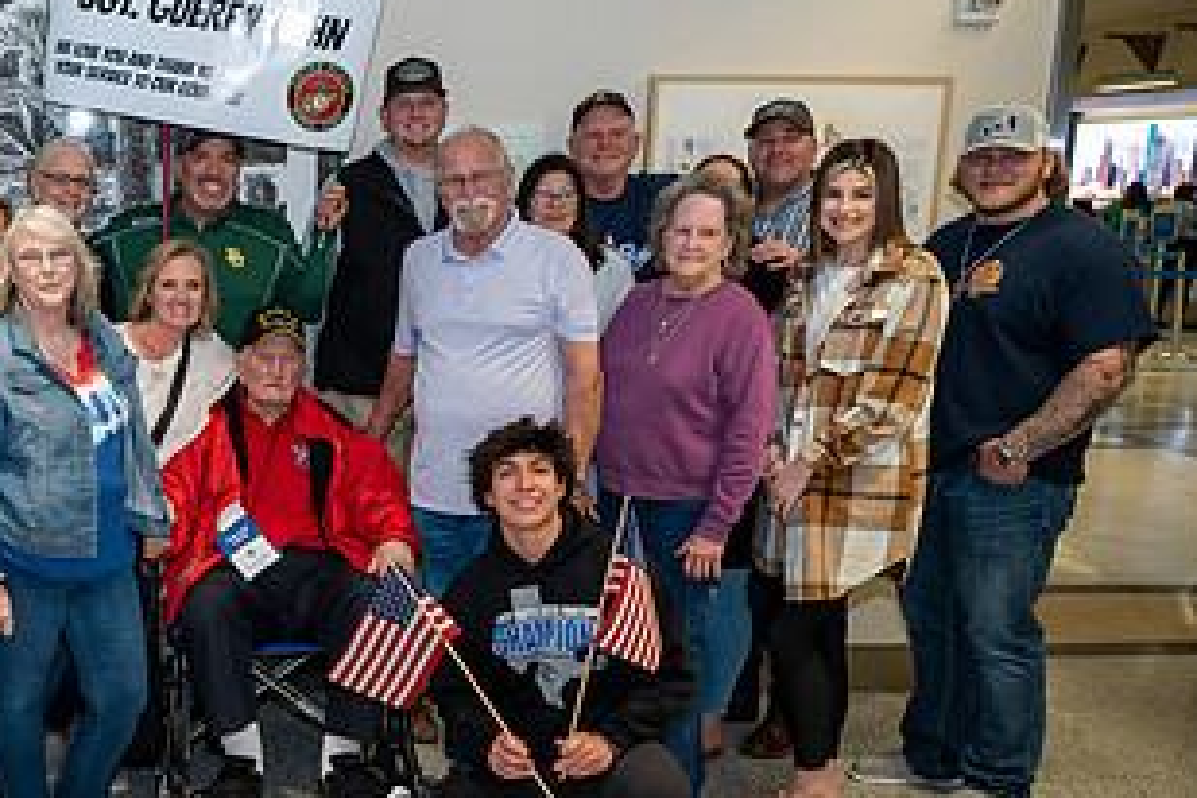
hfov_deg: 40.6
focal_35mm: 45
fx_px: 1496
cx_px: 139
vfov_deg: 29.7
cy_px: 500
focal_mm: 24
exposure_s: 1/50
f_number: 4.5
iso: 800
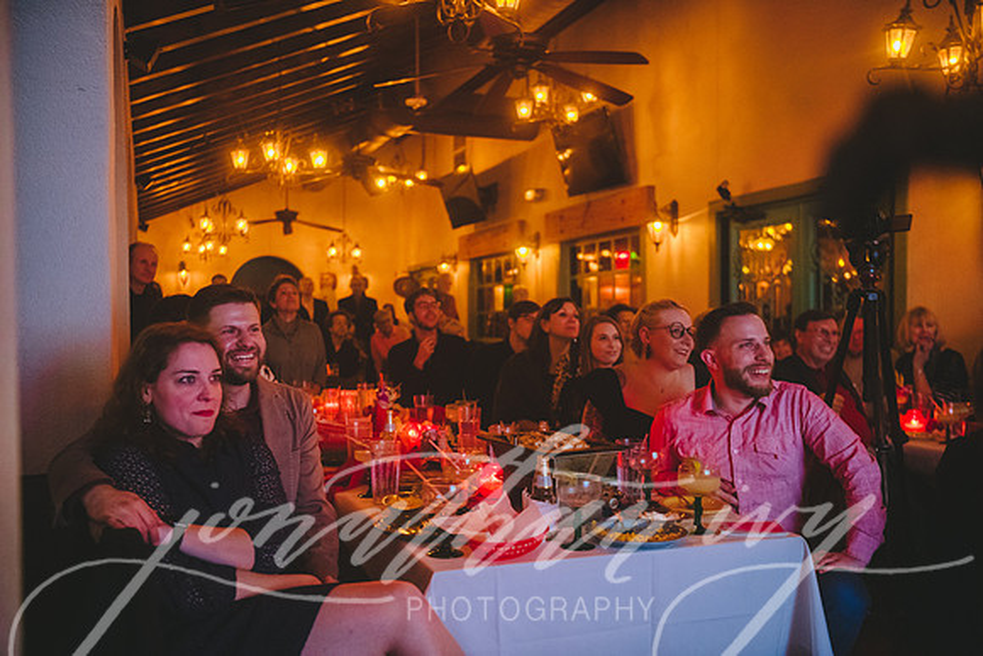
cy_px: 328
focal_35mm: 34
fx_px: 929
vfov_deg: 38.9
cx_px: 492
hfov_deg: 55.8
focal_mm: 34
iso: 3200
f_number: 2.8
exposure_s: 1/80
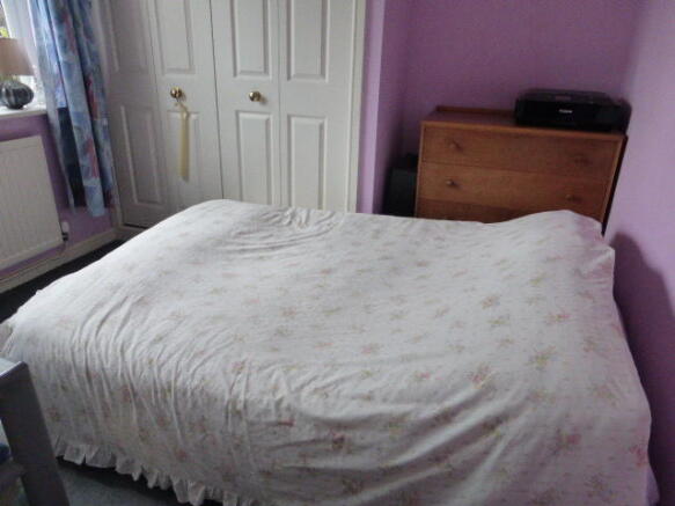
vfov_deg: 54.9
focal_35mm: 25
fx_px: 487
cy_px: 253
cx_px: 338
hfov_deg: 69.4
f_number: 3.3
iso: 800
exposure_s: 1/50
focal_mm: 4.3
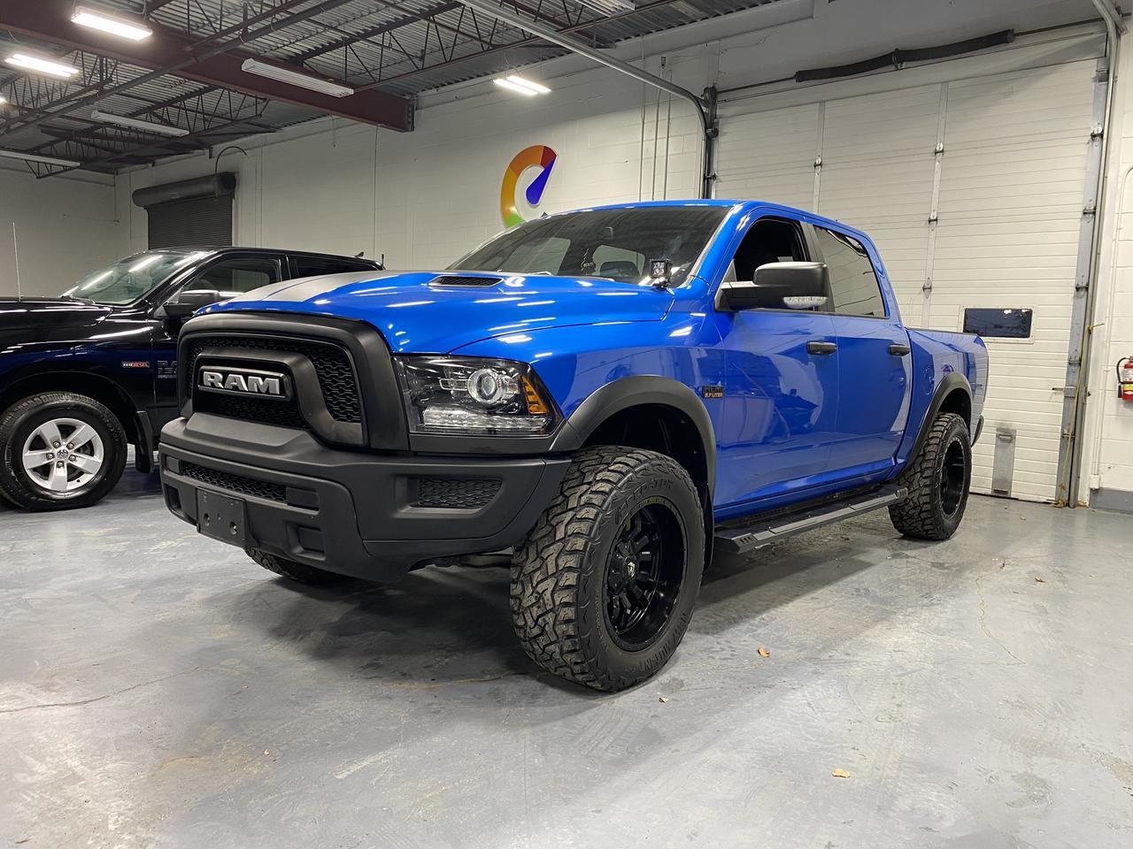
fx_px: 851
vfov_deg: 53.1
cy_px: 424
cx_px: 566
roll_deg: -2.7
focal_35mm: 26
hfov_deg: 67.3
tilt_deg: -5.5
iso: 100
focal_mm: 4.25
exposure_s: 1/60
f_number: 1.8
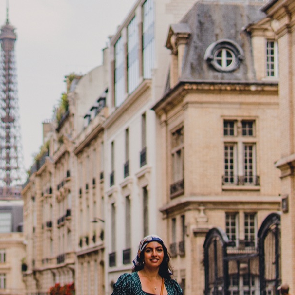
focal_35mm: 101
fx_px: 974
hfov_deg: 17.0
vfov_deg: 17.1
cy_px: 241
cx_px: 45
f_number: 1.4
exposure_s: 1/5000
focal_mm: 30
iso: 100
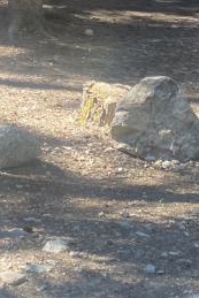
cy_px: -36
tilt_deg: -4.6
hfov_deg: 11.0
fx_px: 886
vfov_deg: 18.3
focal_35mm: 107
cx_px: -259
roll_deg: +2.0
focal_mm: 4.25
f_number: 1.8
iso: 40
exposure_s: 1/122
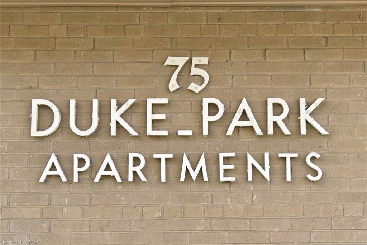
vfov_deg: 37.9
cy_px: 122
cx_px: 184
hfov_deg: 54.4
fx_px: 357
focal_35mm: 35
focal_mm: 35
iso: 500
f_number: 7.1
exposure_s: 1/200
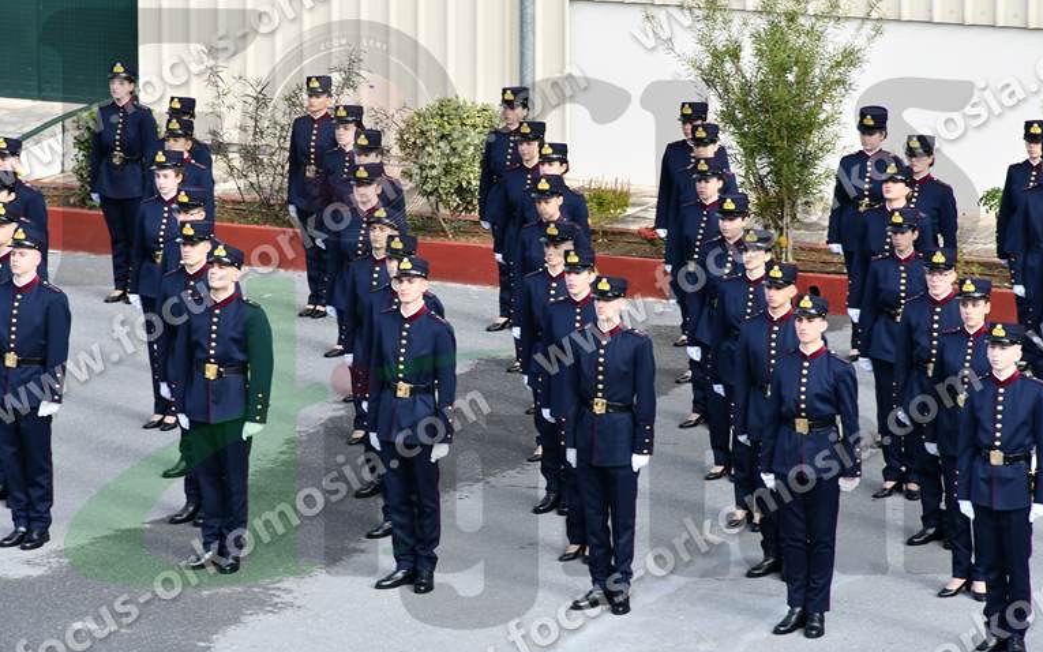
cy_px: 315
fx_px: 6111
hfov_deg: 9.8
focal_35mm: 215
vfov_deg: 6.1
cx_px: 522
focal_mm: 140
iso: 800
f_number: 9
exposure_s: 1/400
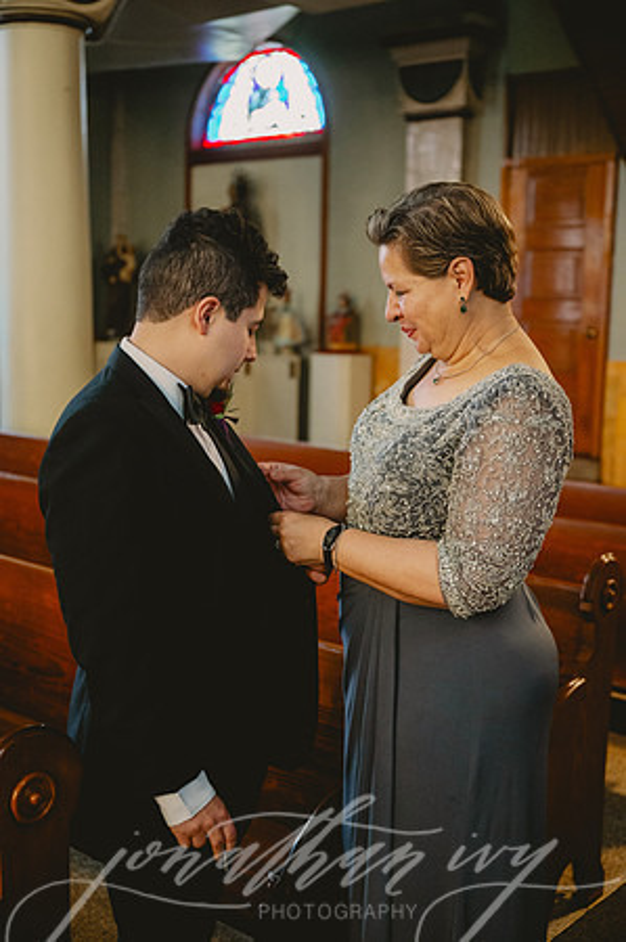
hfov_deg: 31.1
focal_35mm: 43
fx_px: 1124
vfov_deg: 45.5
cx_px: 313
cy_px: 471
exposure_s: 1/125
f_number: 2.8
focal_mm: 43
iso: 4000
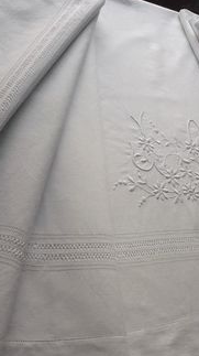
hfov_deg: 22.6
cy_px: 179
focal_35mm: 52
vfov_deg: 39.9
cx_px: 163
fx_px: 489
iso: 400
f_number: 2.8
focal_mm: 5.8
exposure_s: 1/400
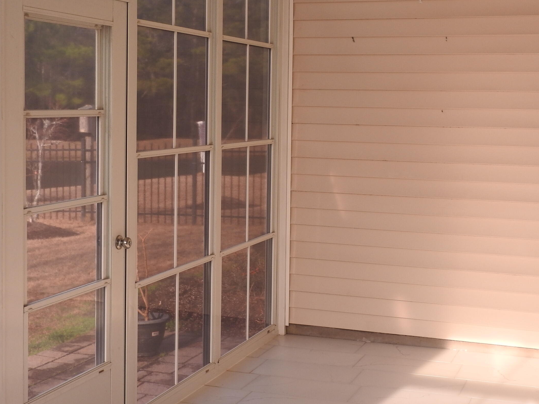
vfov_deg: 25.6
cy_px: 177
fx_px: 888
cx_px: 295
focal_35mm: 57
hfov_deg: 33.8
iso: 100
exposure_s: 1/50
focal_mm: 7.2
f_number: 3.8
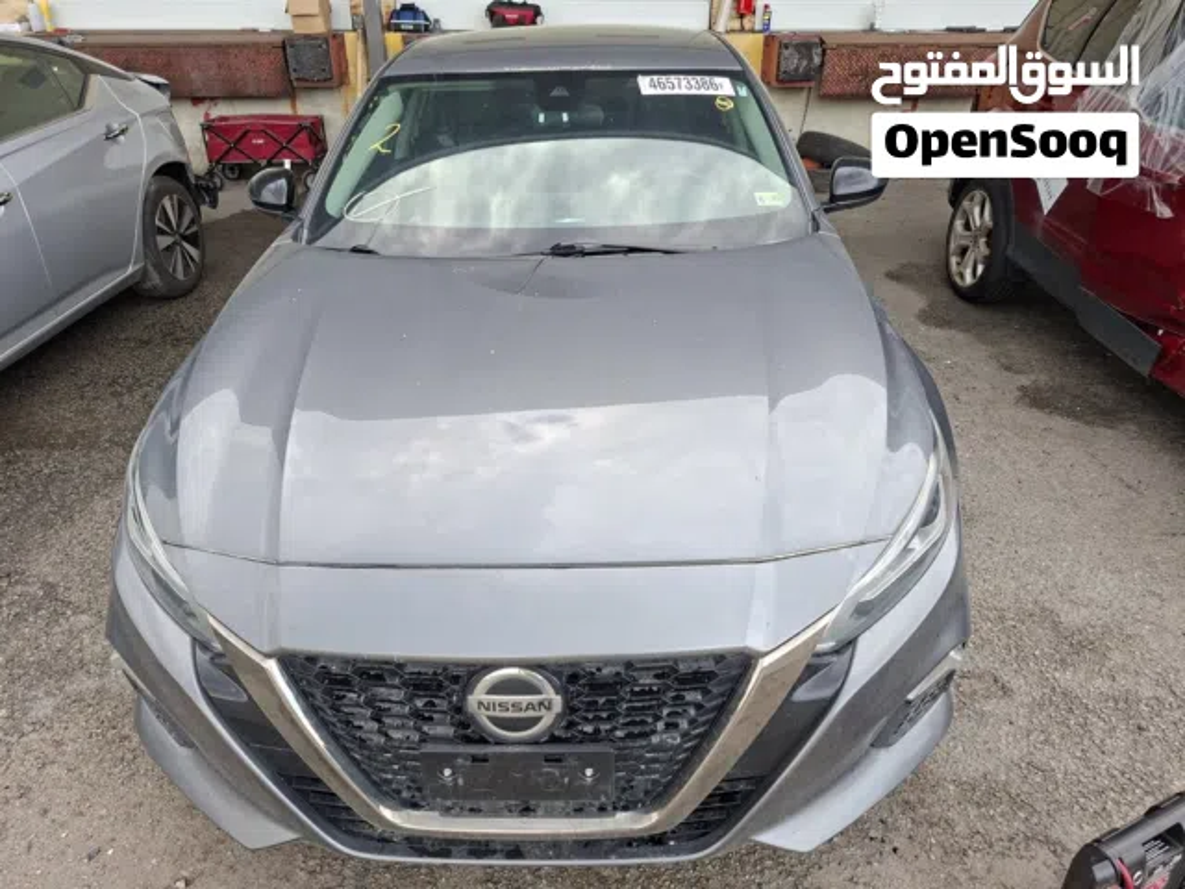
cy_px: 444
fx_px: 787
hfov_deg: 73.9
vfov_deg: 58.9
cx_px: 592
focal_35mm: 23
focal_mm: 5.54
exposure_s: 1/139
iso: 50
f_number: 1.8
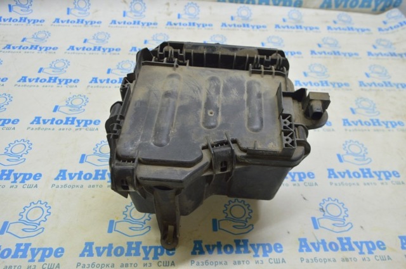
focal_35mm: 27
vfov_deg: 47.8
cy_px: 134
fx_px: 304
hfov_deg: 67.4
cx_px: 203
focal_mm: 18
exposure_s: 1/20
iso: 400
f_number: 5.6
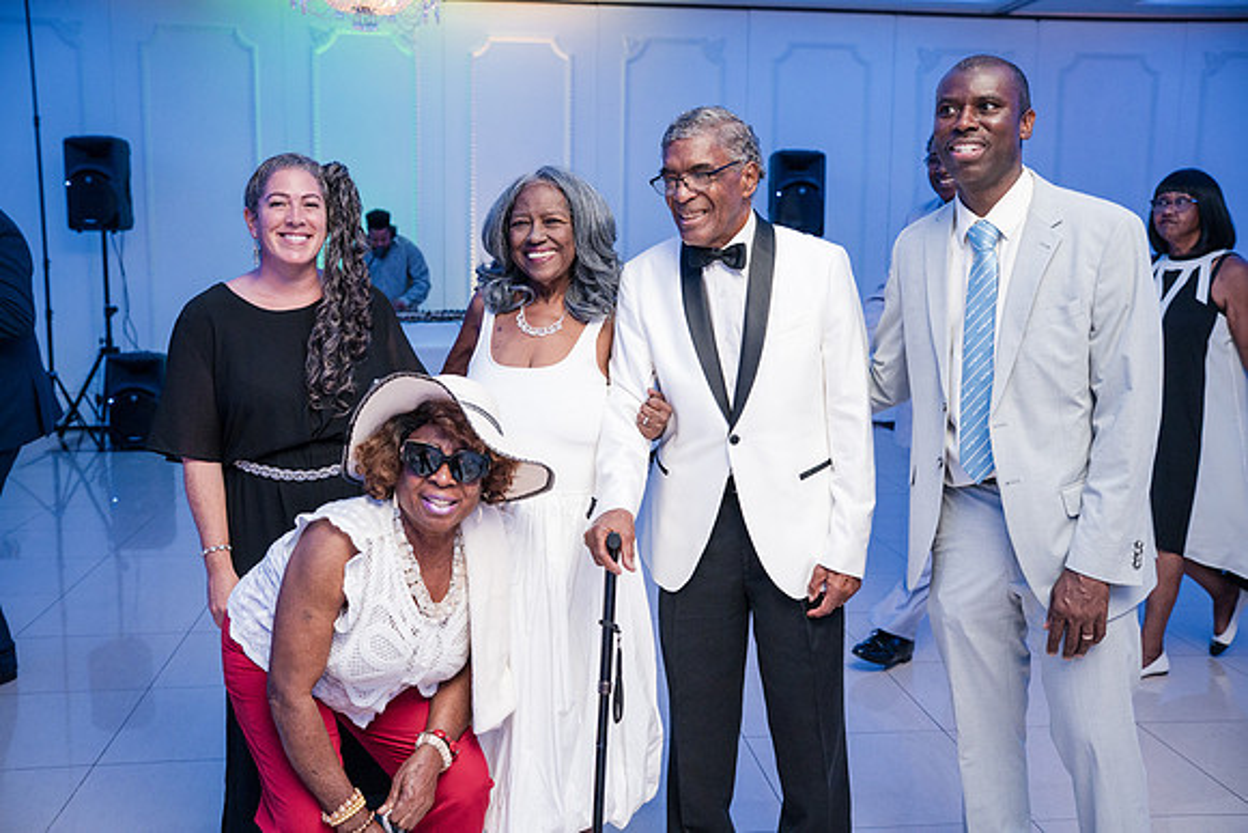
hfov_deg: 51.9
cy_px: 416
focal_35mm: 37
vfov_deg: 36.0
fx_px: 1283
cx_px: 624
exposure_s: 1/250
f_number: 4
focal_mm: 37
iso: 4000
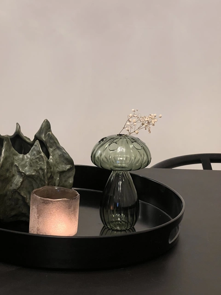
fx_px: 655
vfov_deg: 25.3
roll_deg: -4.0
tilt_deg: -13.0
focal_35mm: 77
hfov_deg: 19.1
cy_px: 148
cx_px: 110
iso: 800
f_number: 2.8
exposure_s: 1/34
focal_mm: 9
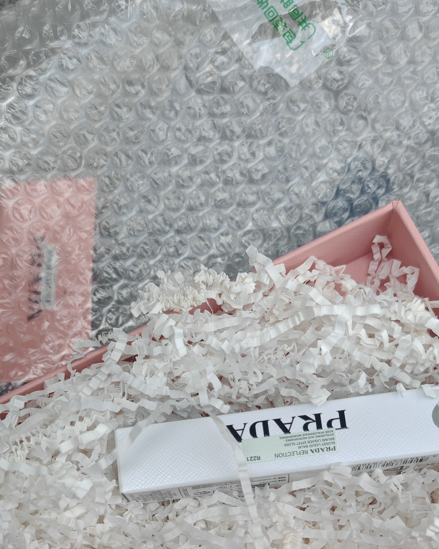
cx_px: 182
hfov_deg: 27.1
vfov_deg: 32.6
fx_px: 910
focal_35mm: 56
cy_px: 447
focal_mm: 7.62
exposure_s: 1/790
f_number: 1.6
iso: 50
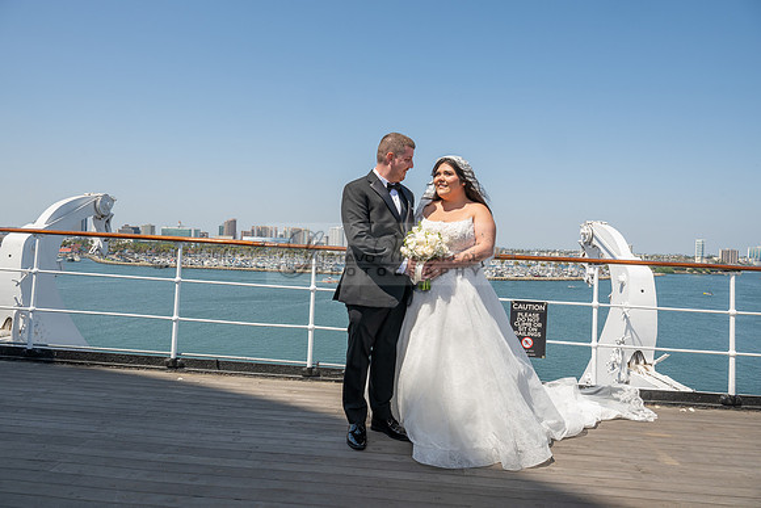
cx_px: 380
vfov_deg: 53.2
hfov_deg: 73.7
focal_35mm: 24
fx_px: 507
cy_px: 254
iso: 200
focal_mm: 24
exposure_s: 1/200
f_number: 11
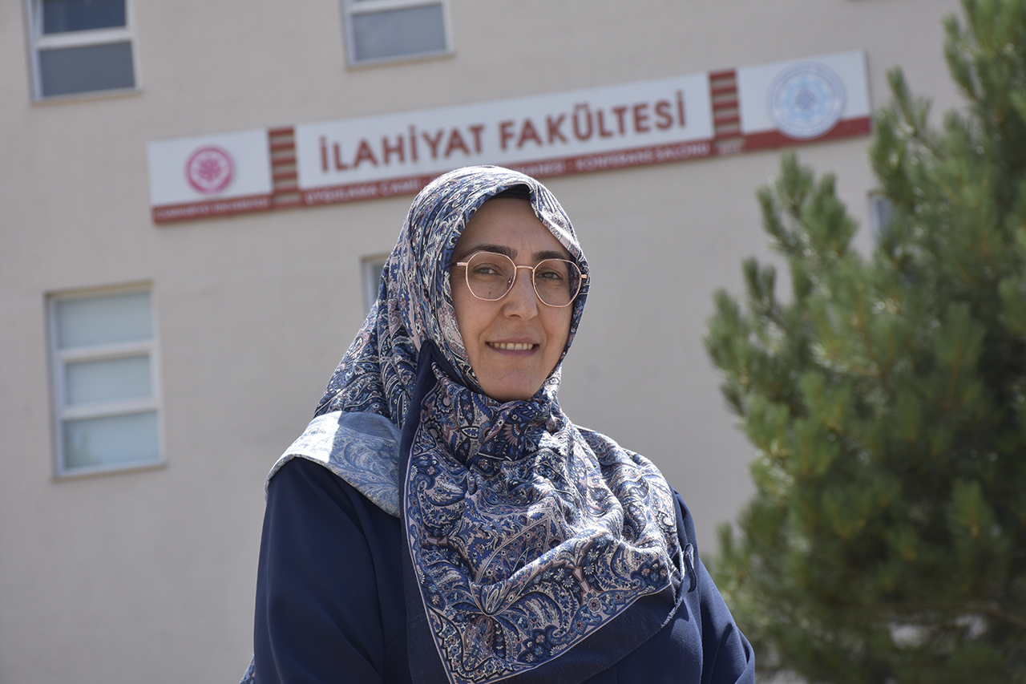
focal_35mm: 99
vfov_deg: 13.8
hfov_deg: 20.6
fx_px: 2821
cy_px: 342
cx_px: 513
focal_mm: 66
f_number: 8
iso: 250
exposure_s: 1/500
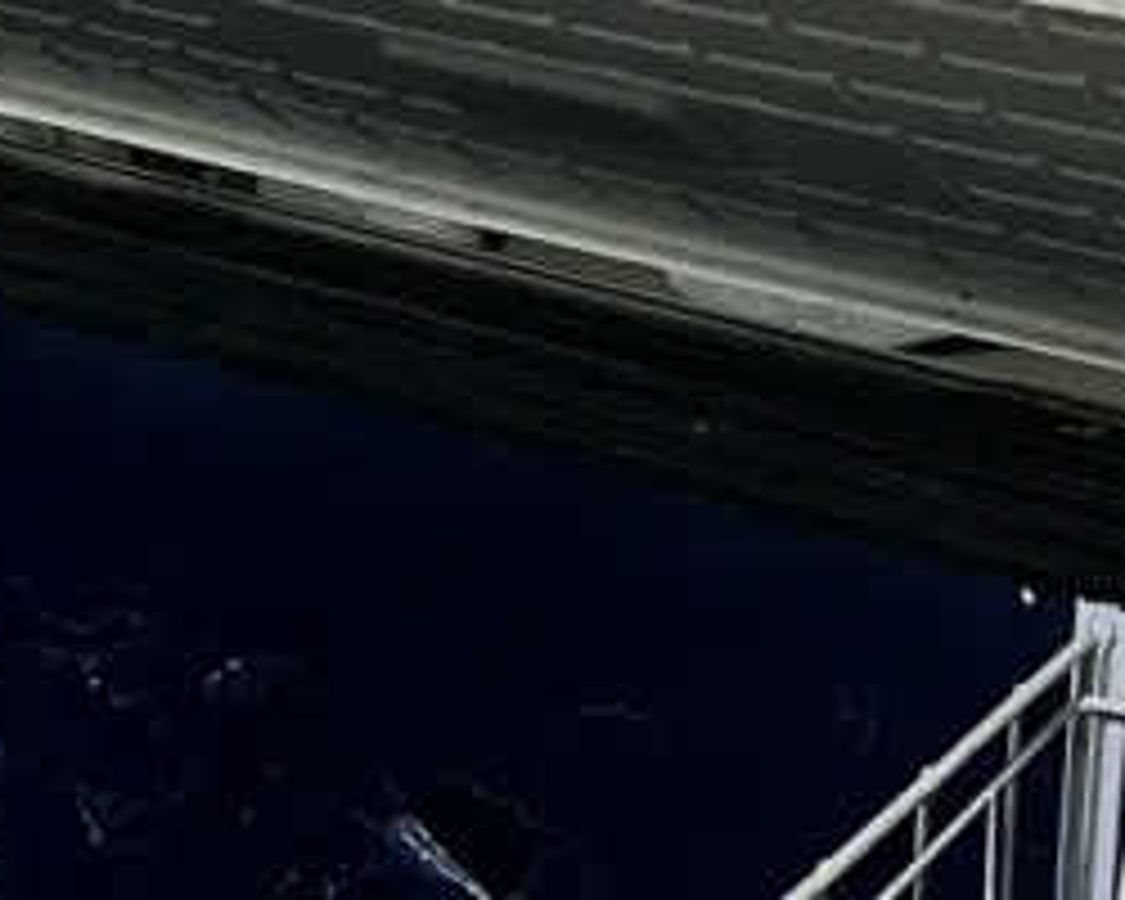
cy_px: 828
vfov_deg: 22.8
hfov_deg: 28.8
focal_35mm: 65
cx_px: 328
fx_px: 2164
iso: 1000
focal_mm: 5.1
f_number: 1.6
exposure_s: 1/30
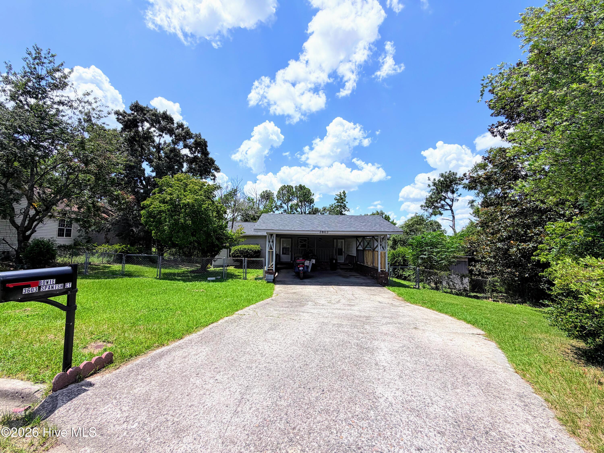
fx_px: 244
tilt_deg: +3.5
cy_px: 226
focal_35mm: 14
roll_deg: -0.8
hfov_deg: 102.1
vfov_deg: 85.7
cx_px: 302
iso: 20
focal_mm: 2.22
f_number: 2.2
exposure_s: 1/1125
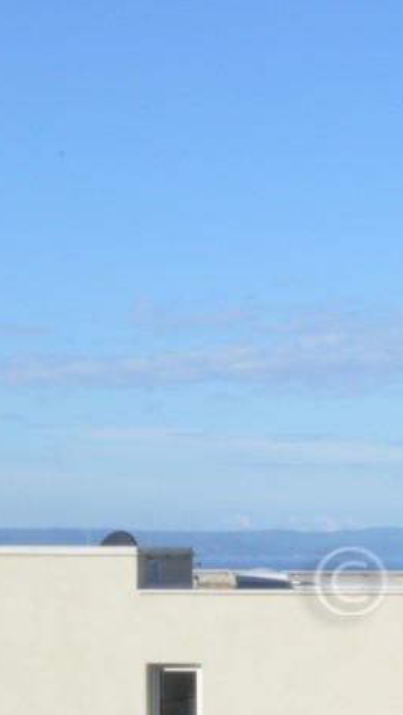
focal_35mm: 98
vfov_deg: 21.4
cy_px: 608
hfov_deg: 11.5
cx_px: 724
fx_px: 1858
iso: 400
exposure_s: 1/30
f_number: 4
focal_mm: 24
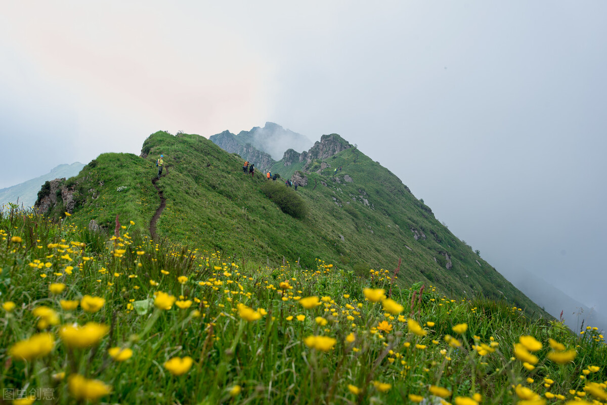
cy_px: 202
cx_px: 304
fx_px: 573
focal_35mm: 34
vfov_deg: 38.9
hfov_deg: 55.8
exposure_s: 1/200
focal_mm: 34
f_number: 8
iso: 100
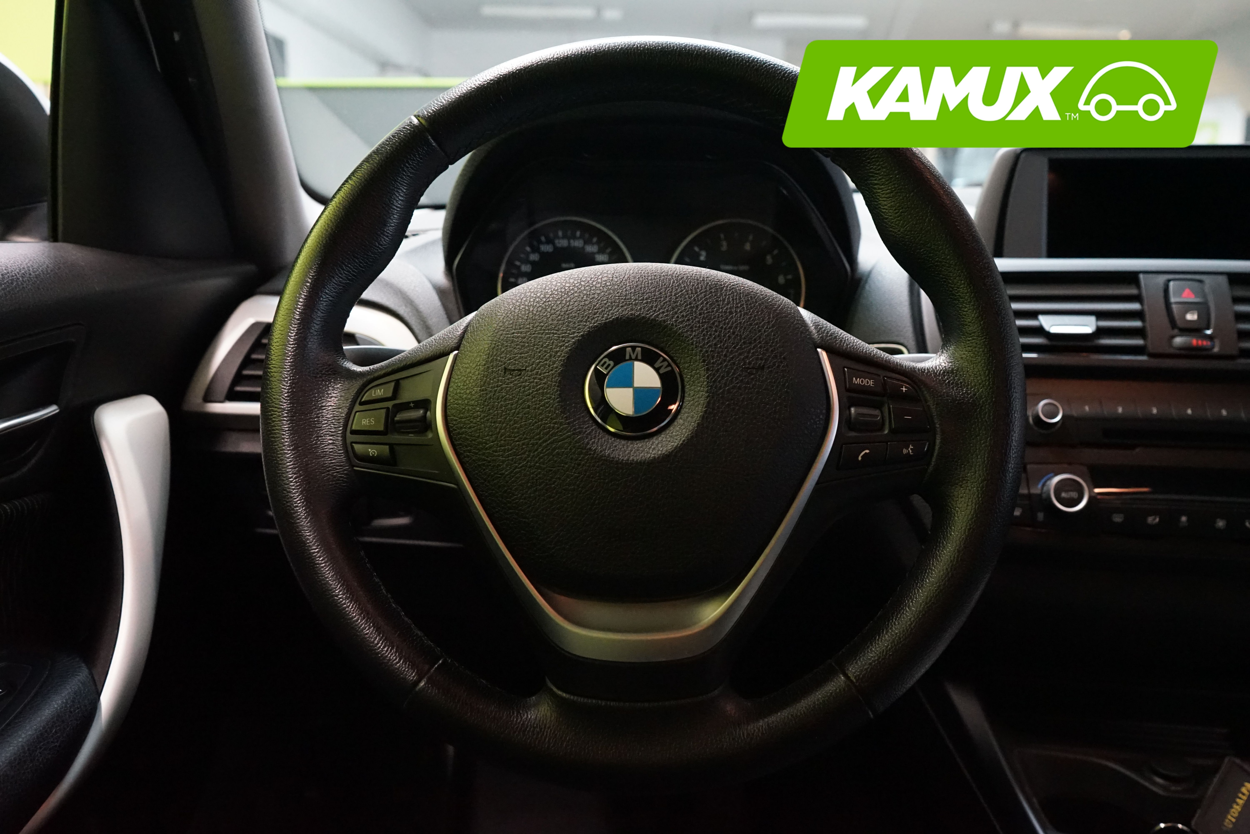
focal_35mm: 29
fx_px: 1007
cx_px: 625
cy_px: 417
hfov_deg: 63.7
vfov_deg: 45.0
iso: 6400
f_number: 5.6
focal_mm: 29
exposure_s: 1/40
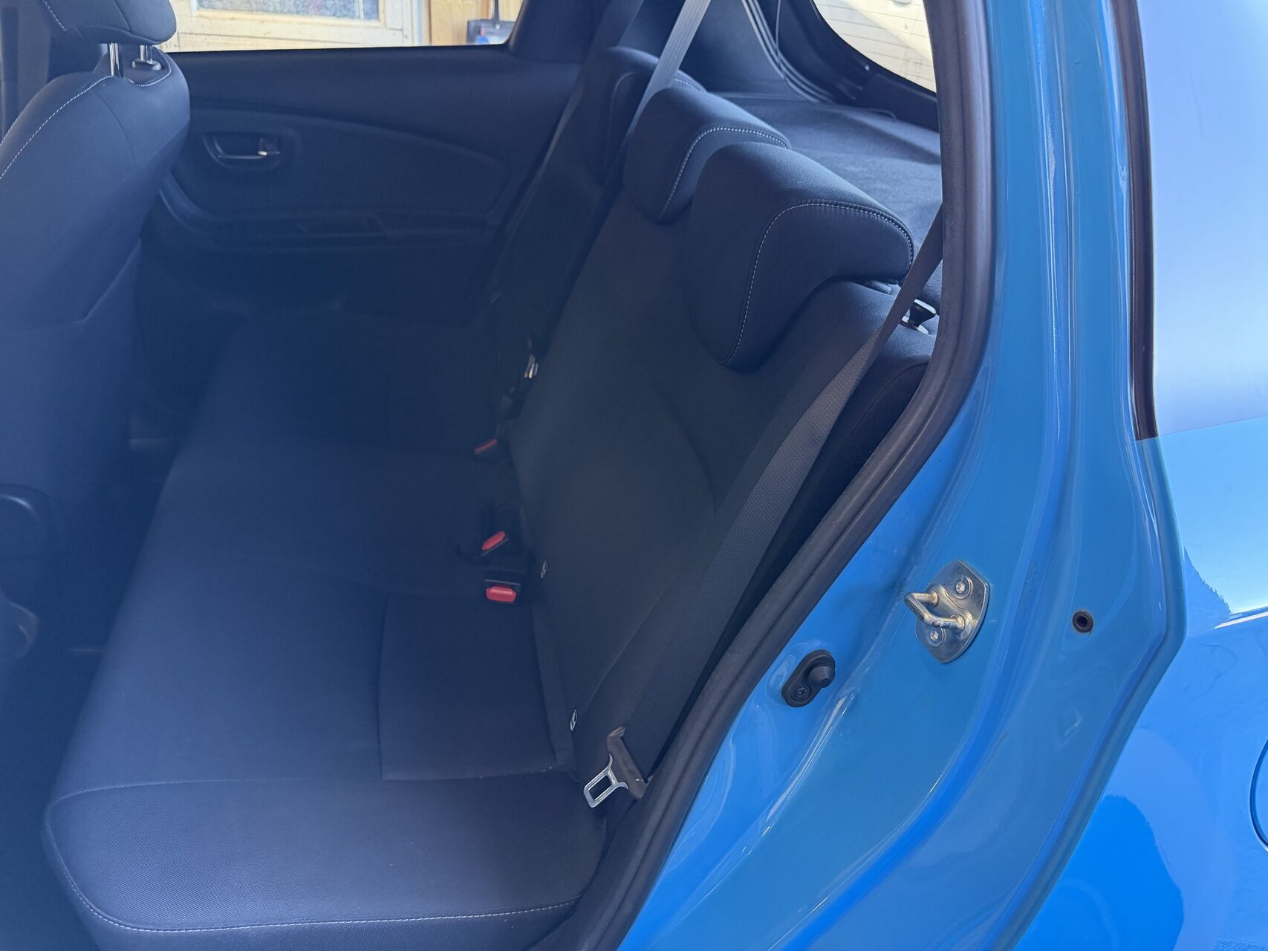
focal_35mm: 24
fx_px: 879
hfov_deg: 71.6
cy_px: 476
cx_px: 634
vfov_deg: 56.8
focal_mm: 6.76
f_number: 1.78
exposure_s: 1/60
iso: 400
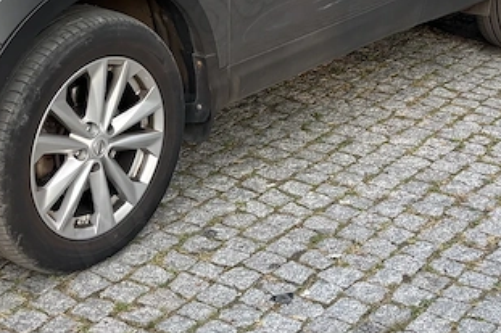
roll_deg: +0.5
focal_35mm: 87
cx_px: 163
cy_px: -53
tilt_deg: -10.9
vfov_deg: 15.2
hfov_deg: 23.3
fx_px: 1210
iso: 50
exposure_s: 1/121
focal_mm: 5.96
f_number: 1.6
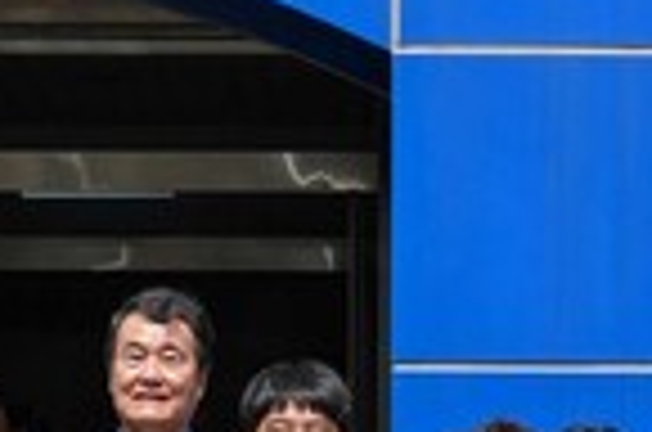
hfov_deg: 7.1
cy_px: 353
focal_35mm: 289
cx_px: 522
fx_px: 5223
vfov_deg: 4.7
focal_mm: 44
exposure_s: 1/160
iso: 32
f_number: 6.3
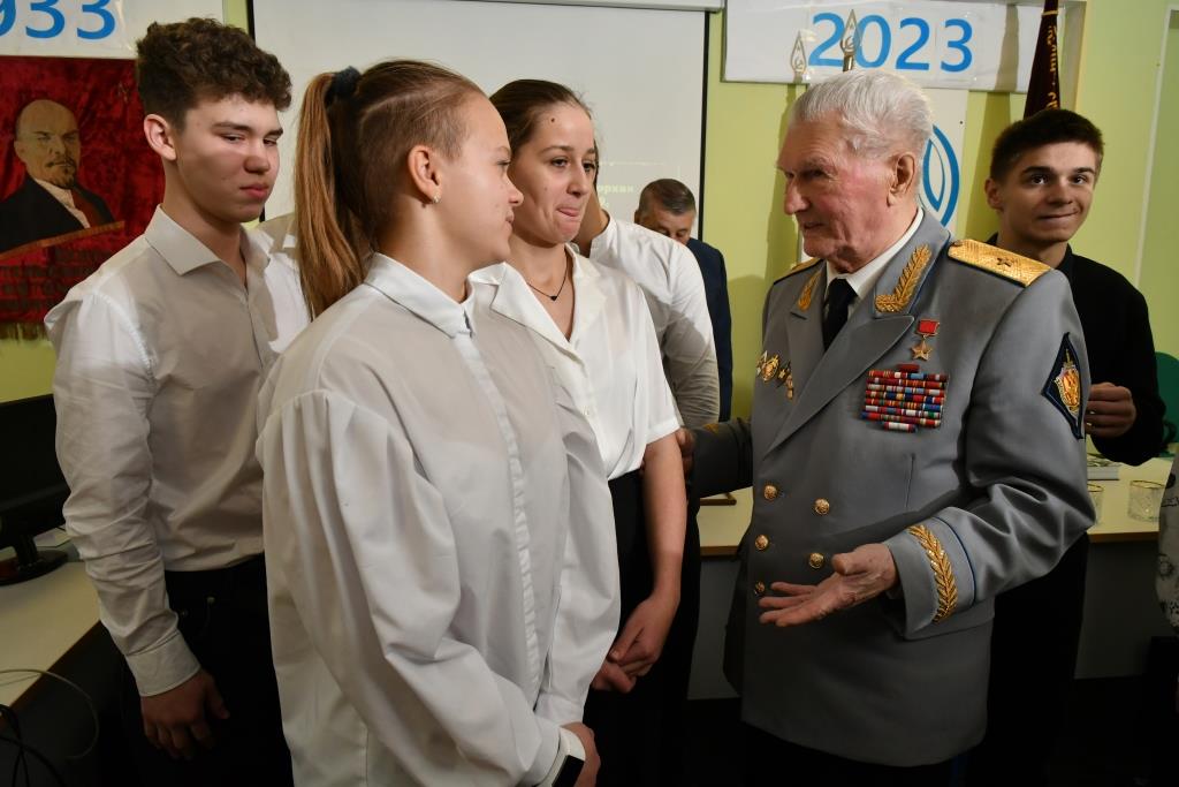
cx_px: 590
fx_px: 786
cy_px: 394
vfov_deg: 53.1
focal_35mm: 24
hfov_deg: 73.7
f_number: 6.3
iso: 1250
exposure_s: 1/200
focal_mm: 16
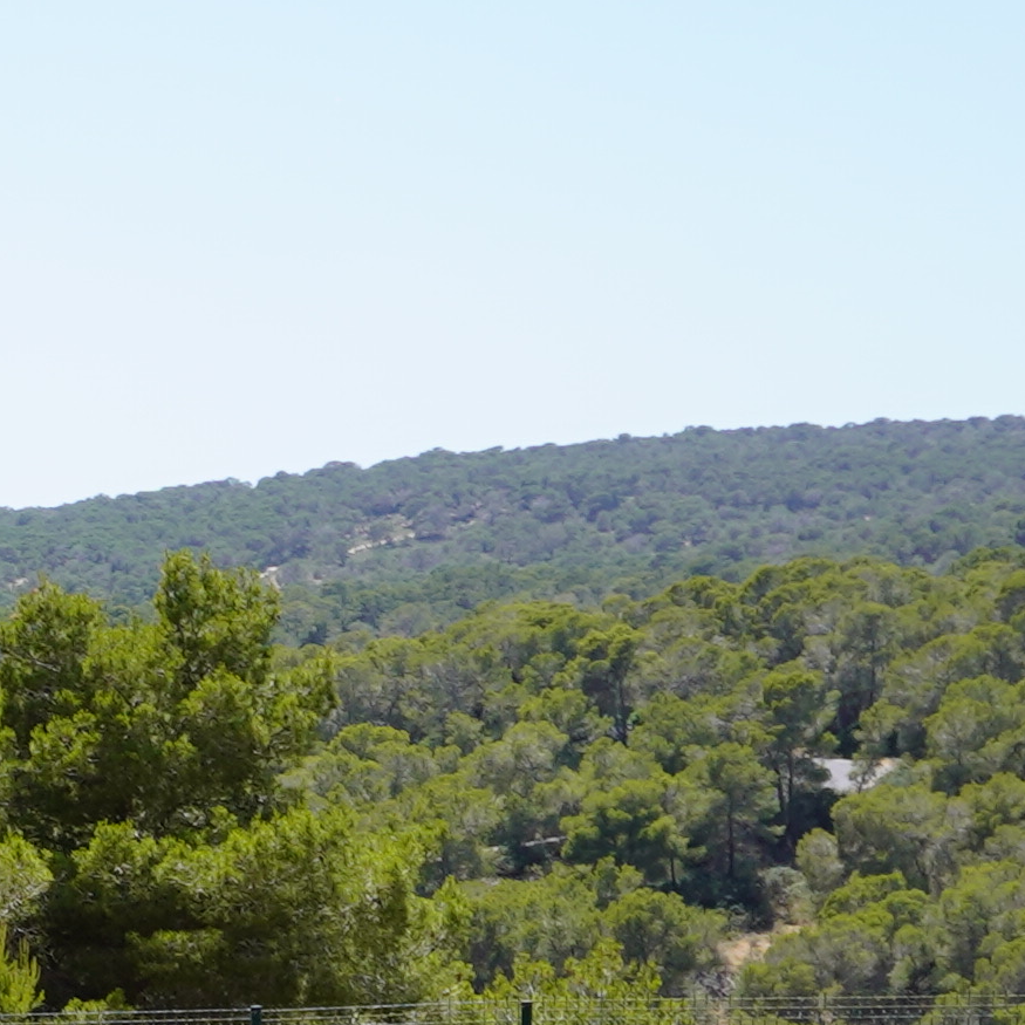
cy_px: 1488
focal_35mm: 130
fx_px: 4355
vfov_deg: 12.8
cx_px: -704
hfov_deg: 12.5
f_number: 9
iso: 100
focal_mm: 23
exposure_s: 1/125
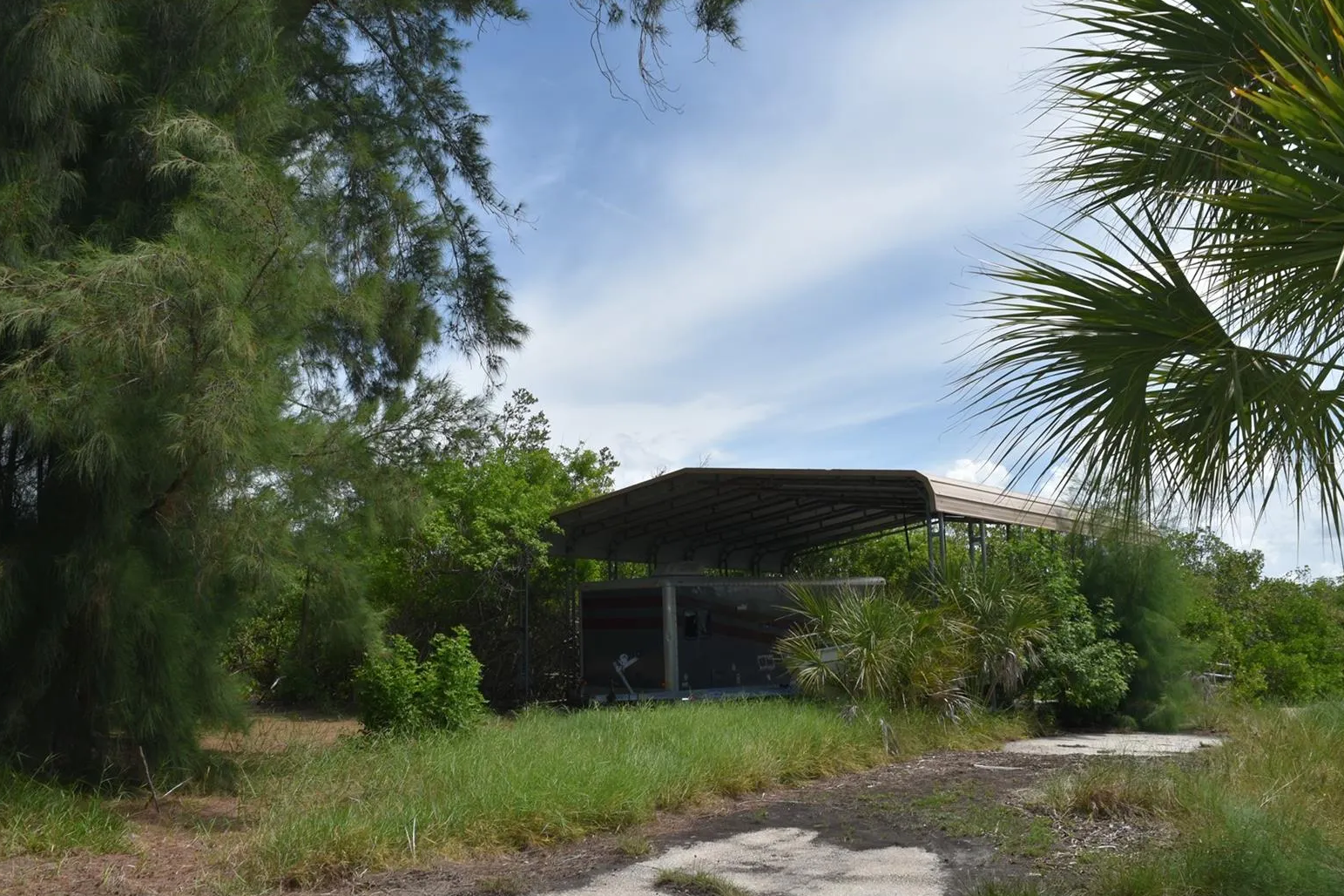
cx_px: 651
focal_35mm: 28
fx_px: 1045
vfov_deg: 46.4
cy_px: 458
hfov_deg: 65.5
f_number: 10
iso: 100
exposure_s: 1/200
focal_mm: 18
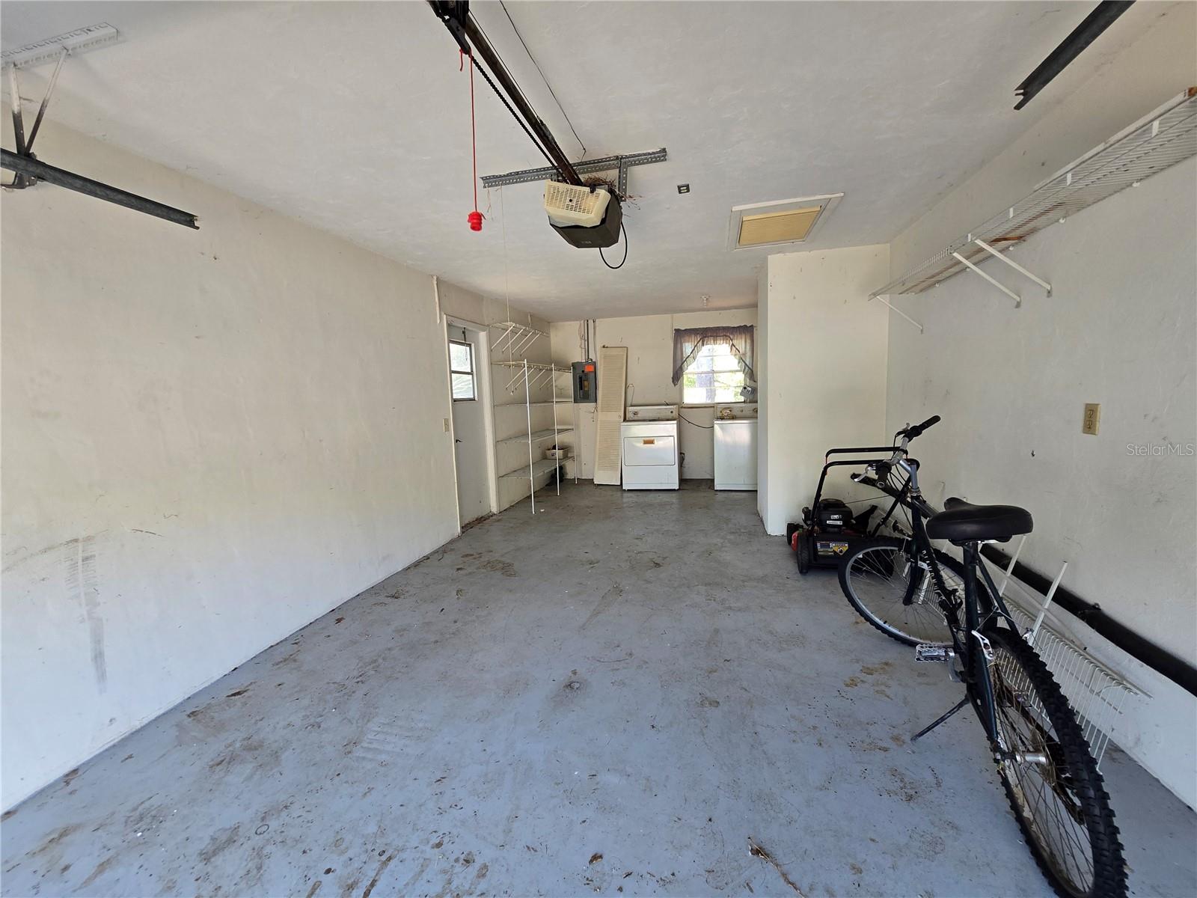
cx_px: 598
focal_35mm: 13
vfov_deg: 89.9
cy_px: 449
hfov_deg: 106.2
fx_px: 450
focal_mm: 2.2
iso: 64
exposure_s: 1/60
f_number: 2.2
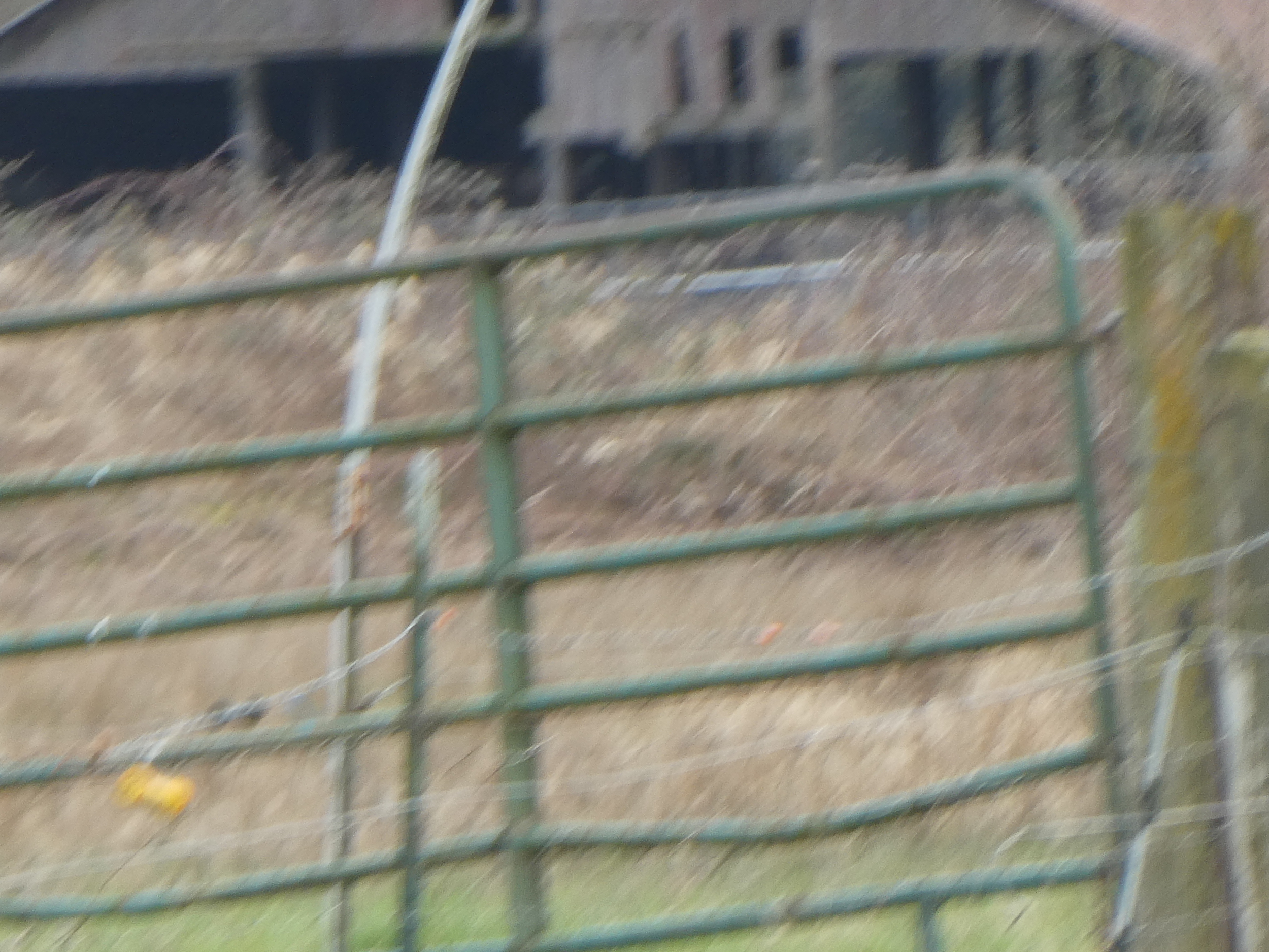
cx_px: 749
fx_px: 51543
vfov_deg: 1.1
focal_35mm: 1406
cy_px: -22
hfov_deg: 1.4
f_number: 6.3
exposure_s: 1/125
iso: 125
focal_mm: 121.5
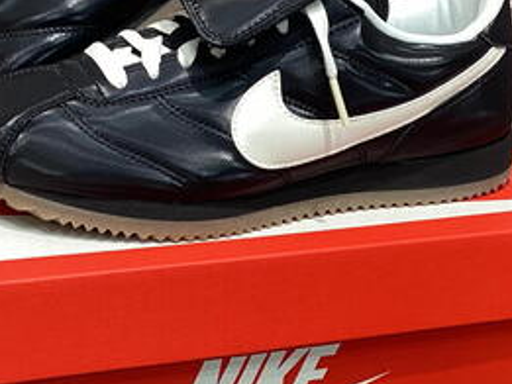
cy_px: 109
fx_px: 1317
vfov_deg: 16.5
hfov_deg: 21.9
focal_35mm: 89
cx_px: 186
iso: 80
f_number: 2.4
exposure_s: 1/50
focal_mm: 3.3
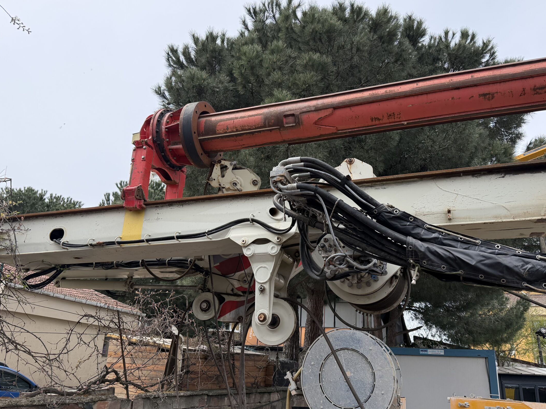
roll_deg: -2.8
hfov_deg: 61.6
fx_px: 457
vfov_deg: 48.2
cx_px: 287
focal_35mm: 29
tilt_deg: +20.0
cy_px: 210
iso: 100
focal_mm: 6.76
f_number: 1.78
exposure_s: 1/3953
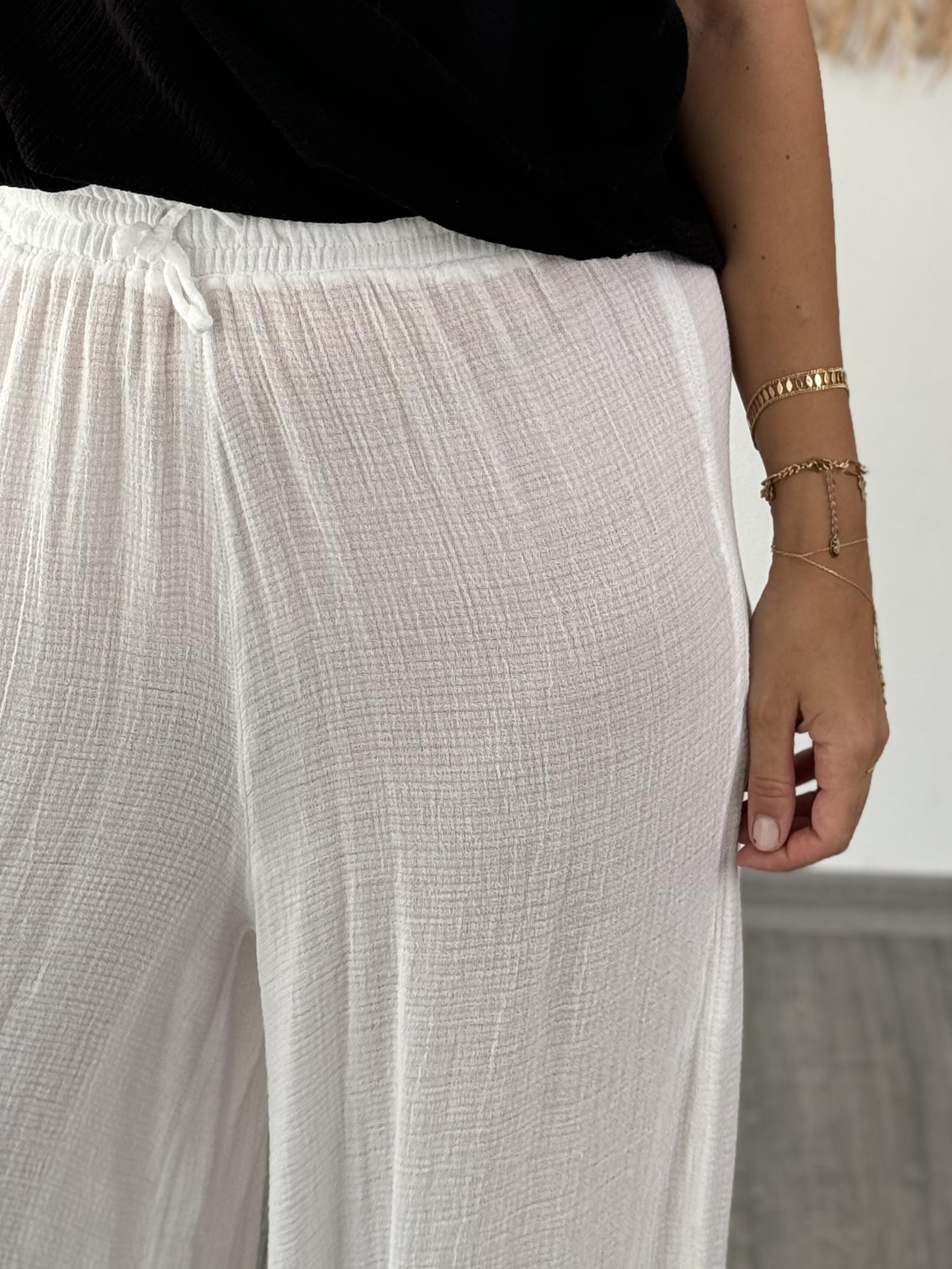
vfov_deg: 20.8
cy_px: 115
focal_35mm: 92
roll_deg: -2.7
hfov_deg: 16.0
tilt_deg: -13.7
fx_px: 3374
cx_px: 603
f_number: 1.78
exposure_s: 1/147
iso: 64
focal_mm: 6.76
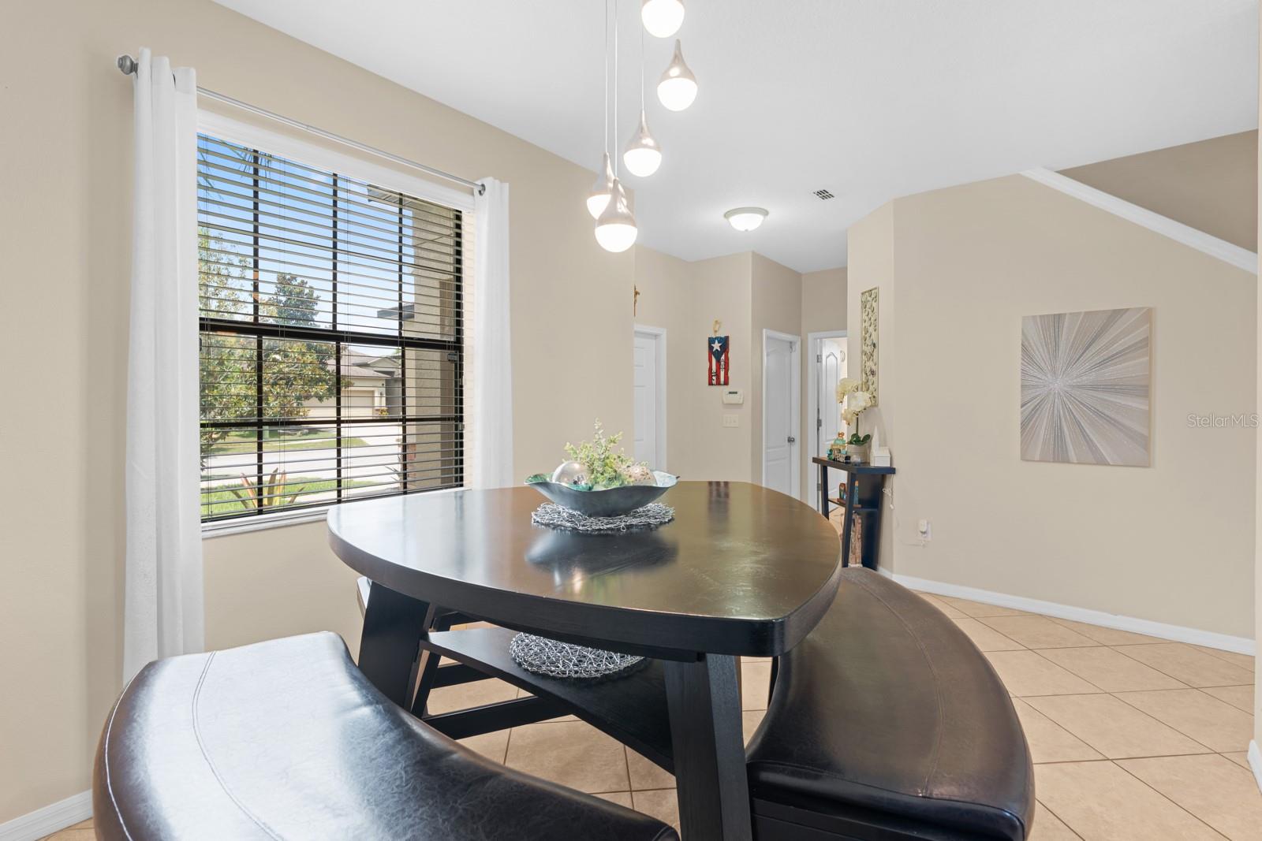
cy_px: 420
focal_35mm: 16
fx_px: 561
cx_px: 631
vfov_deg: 73.8
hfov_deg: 96.7
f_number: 8
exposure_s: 1
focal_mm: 16
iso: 200
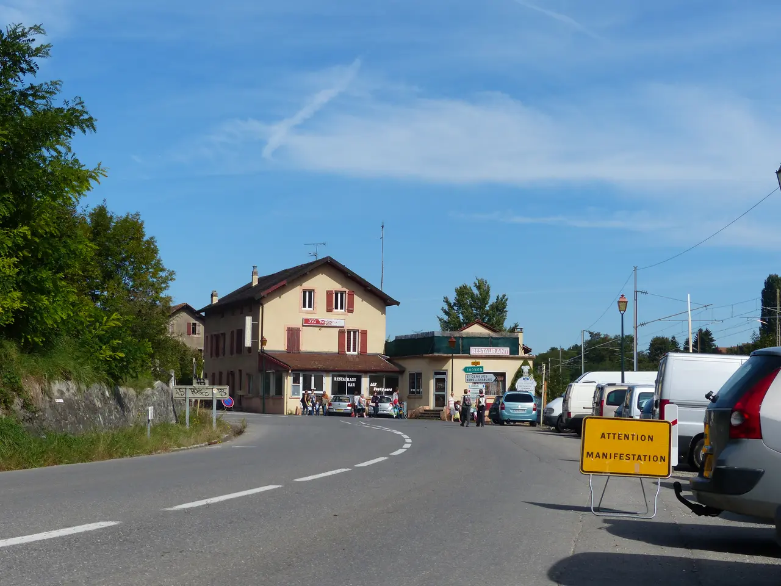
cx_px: 390
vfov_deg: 24.0
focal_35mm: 61
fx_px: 1376
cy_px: 293
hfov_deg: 31.7
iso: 100
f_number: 4
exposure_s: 1/1600
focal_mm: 10.9
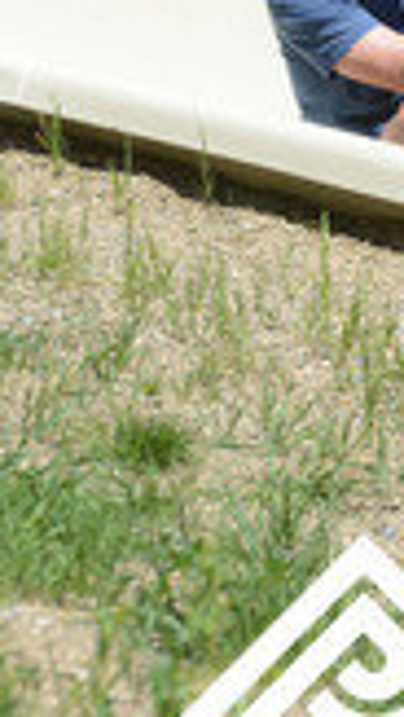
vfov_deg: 4.3
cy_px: 262
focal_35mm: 500
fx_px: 9498
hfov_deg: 2.4
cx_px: 615
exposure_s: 1/1250
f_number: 6.3
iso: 400
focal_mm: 195
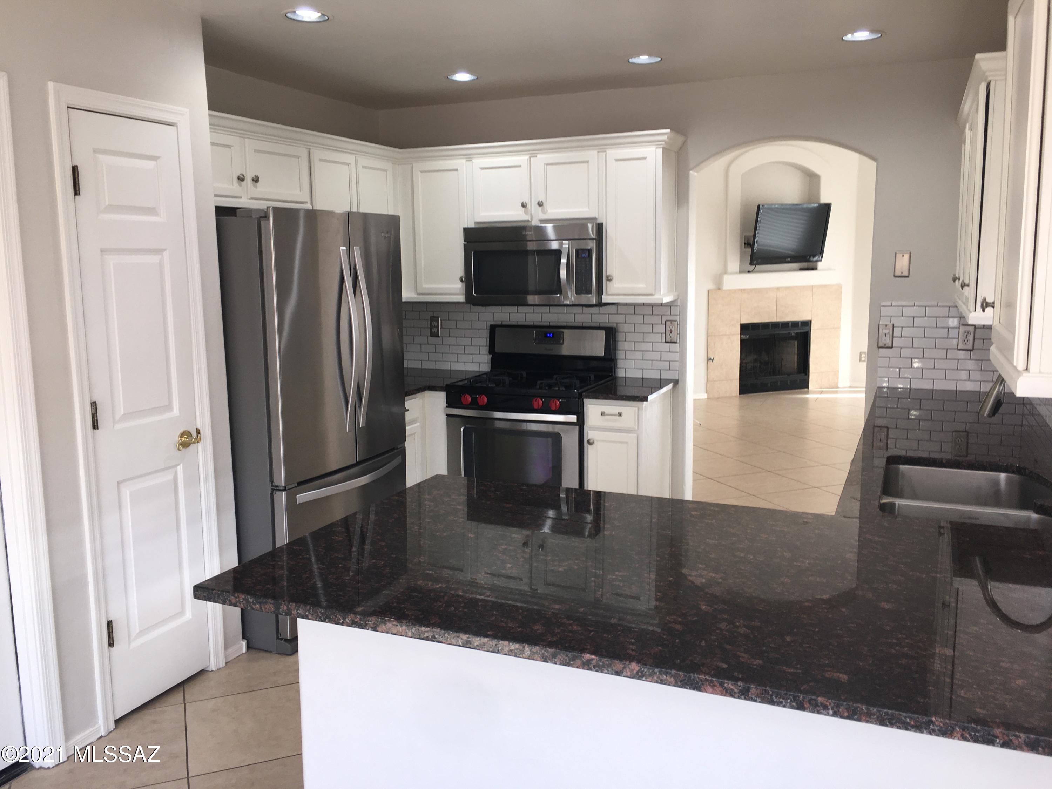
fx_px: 881
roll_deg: +0.0
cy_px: 394
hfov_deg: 61.7
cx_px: 526
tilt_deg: -8.5
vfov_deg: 48.2
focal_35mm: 29
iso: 25
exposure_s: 1/30
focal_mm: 4.15
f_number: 2.2
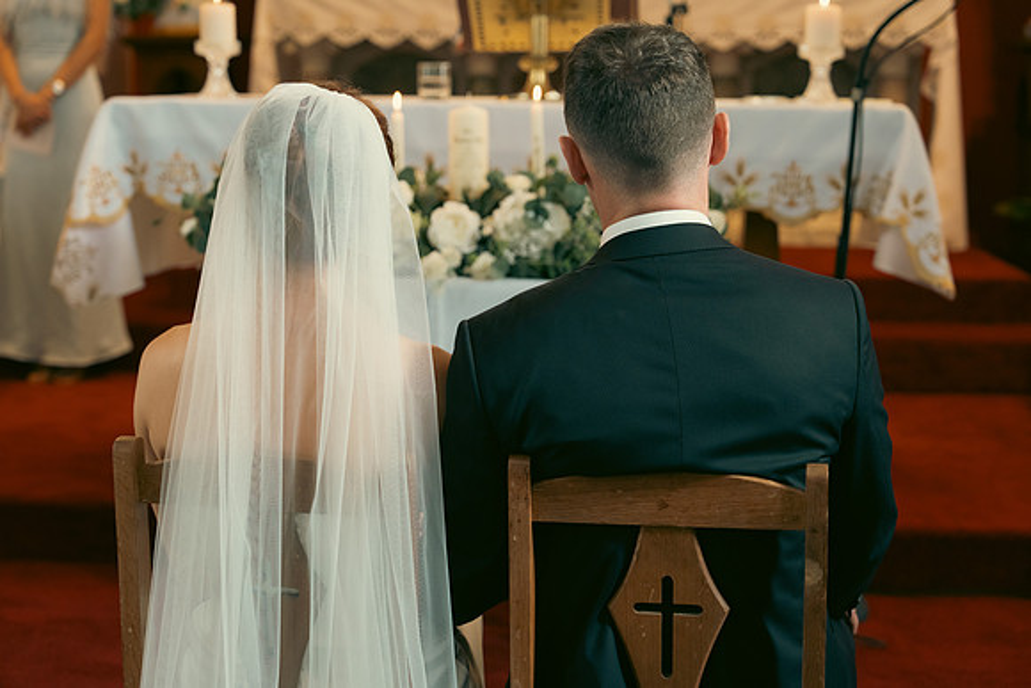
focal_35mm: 64
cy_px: 344
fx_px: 1833
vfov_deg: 21.3
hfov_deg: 31.4
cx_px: 516
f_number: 3.5
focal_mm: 64
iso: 2000
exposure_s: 1/200
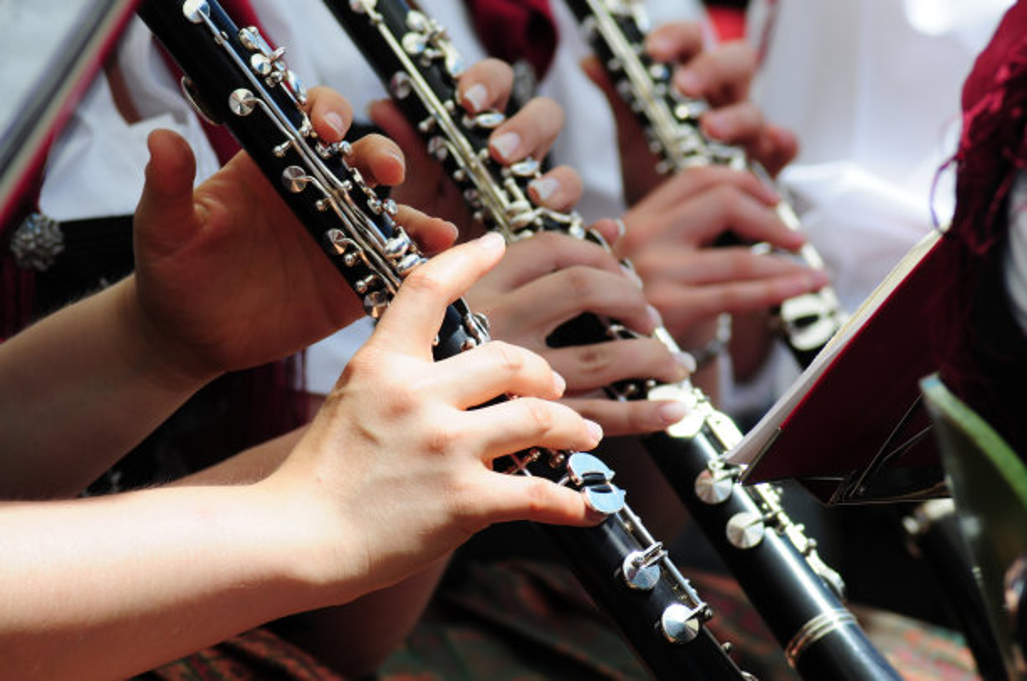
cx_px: 514
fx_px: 7904
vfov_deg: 4.9
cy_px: 340
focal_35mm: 278
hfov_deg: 7.4
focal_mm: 185
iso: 200
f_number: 9
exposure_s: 1/320
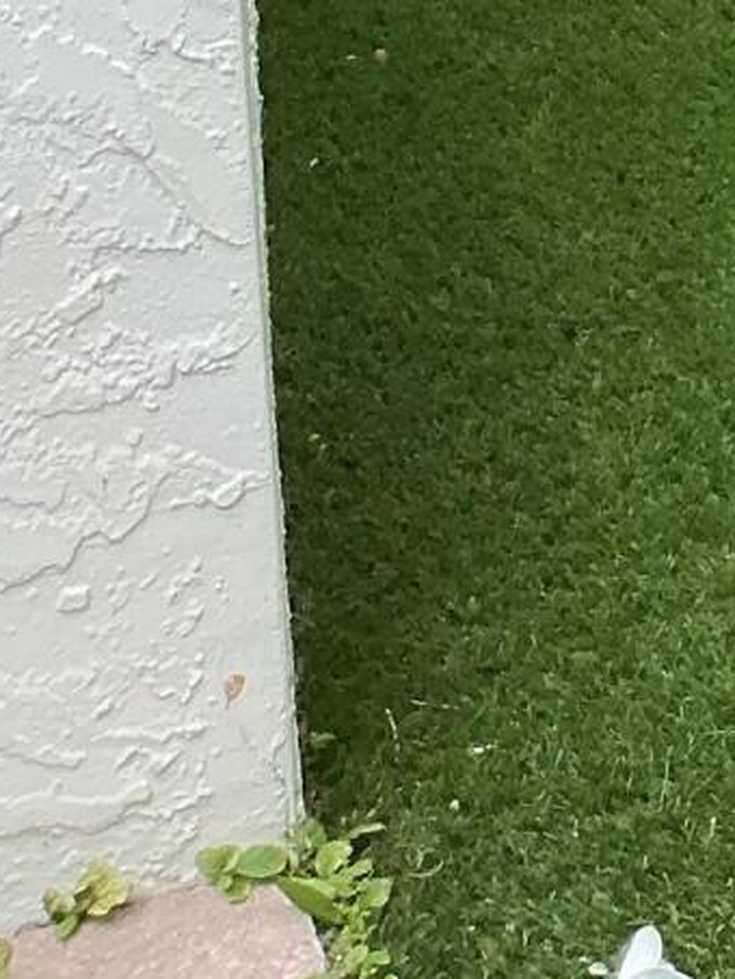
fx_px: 3622
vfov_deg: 13.2
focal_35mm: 128
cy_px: -1020
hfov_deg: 10.4
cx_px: 1608
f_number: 1.8
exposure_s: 1/60
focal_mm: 3
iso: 80
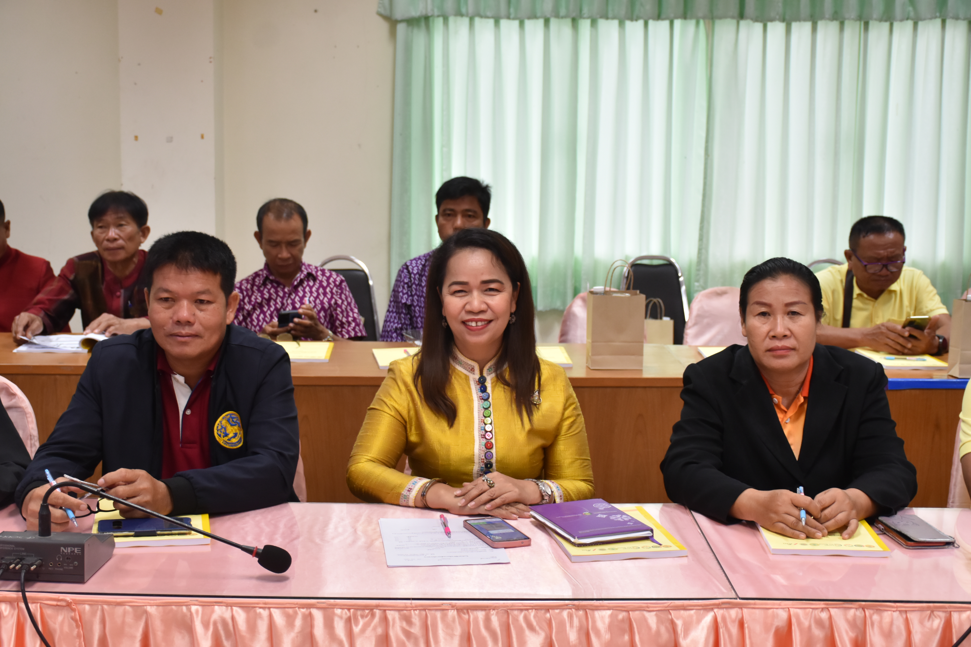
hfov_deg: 37.9
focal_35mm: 52
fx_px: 1416
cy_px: 324
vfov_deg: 25.8
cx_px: 486
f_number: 4.2
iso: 800
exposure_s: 1/60
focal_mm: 35
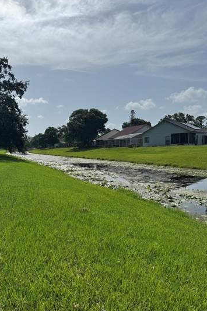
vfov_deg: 61.8
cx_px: 82
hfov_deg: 43.3
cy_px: 170
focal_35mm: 30
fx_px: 259
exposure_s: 1/12346
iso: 80
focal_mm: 6.76
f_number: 1.78
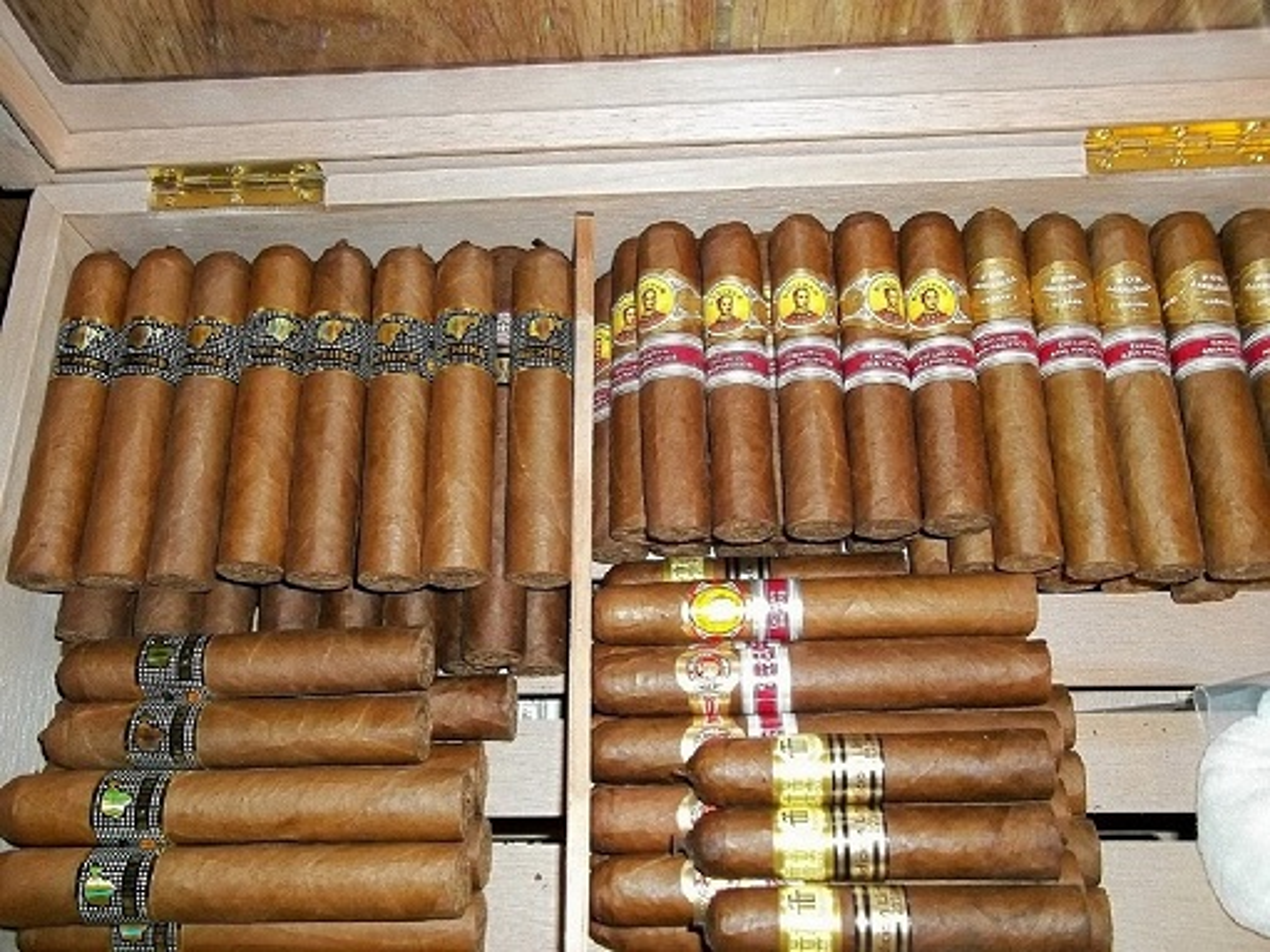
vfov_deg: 44.1
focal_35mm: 32
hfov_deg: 56.8
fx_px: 1174
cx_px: 635
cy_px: 476
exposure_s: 1/30
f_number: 2.9
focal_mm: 5.7
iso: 250
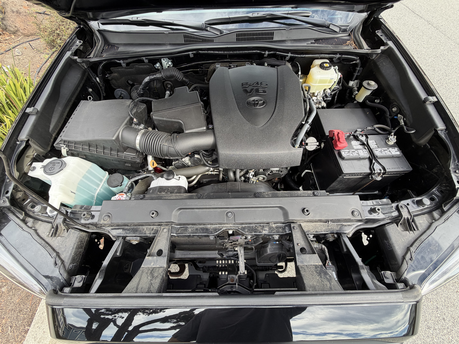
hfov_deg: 102.1
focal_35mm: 14
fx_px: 186
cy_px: 172
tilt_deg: -57.2
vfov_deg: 85.7
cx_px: 230
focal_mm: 2.22
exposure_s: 1/121
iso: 50
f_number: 2.2
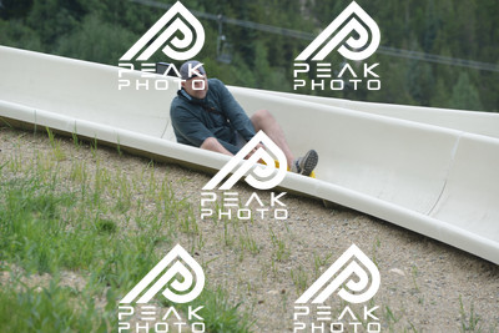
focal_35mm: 195
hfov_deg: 10.5
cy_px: 166
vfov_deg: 7.0
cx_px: 250
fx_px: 2704
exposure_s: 1/640
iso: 450
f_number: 6.3
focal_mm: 195
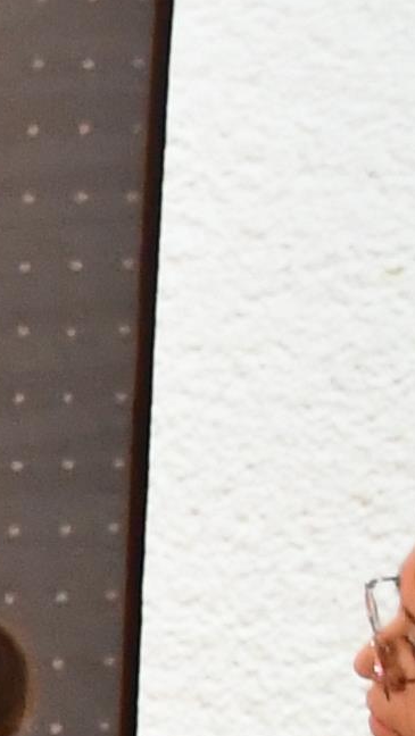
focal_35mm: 405
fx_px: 7915
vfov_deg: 5.3
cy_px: 1189
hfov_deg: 2.7
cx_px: -2671
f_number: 4
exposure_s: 1/60
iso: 2000
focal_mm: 30
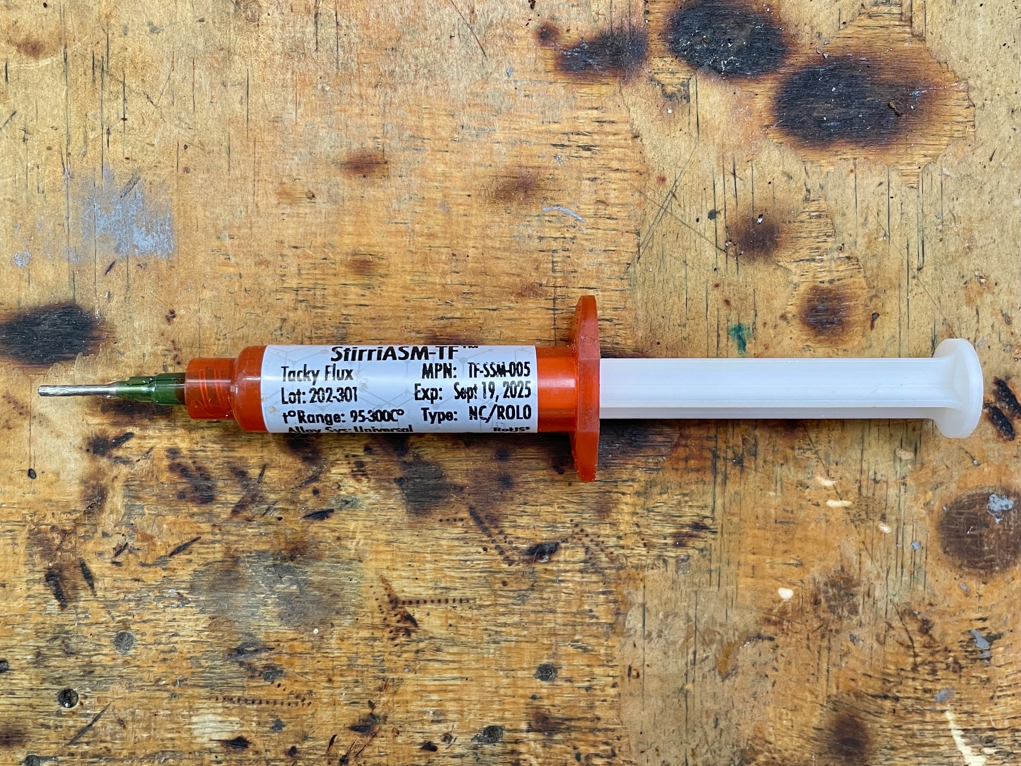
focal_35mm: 26
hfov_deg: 67.3
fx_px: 767
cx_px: 510
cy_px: 383
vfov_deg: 53.1
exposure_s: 1/50
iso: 80
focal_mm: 4.2
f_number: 1.6
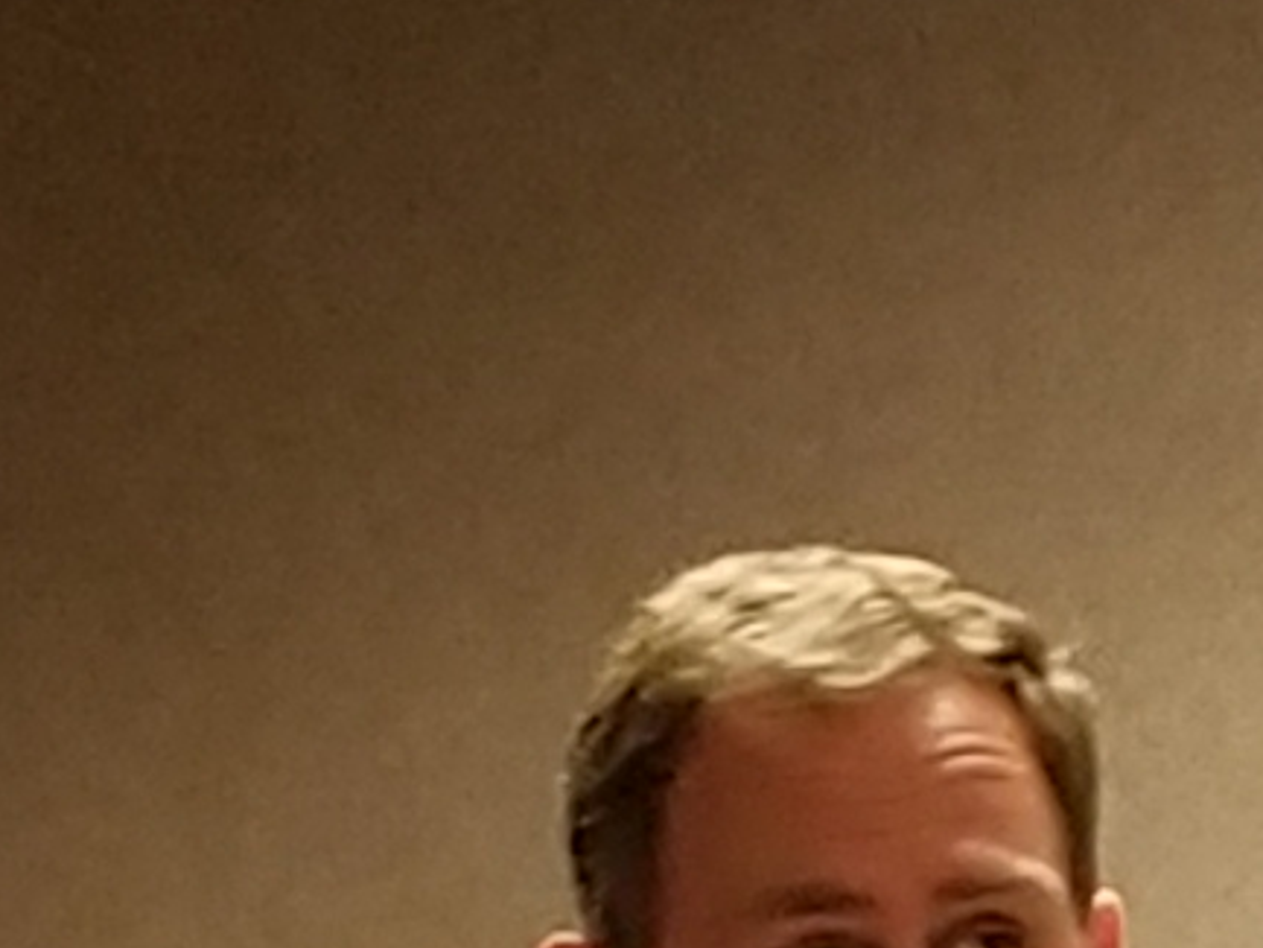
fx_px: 6314
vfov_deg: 7.9
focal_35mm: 173
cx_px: 1368
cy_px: 2406
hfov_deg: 11.3
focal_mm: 4.2
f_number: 1.7
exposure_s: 1/40
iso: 160
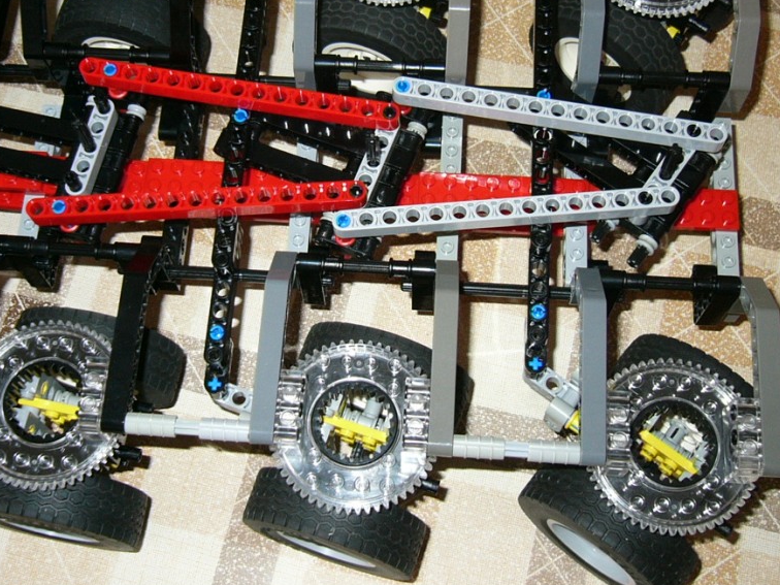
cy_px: 238
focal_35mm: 46
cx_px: 287
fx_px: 1037
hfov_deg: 40.9
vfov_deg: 31.4
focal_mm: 5.8
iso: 100
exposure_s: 1/60
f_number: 2.8
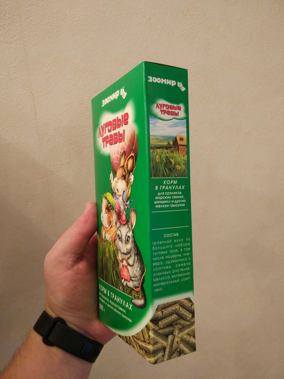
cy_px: 190
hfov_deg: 49.7
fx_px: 306
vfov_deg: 63.4
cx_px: 142
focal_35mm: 28
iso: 594
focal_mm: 4.26
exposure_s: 1/20
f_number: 2
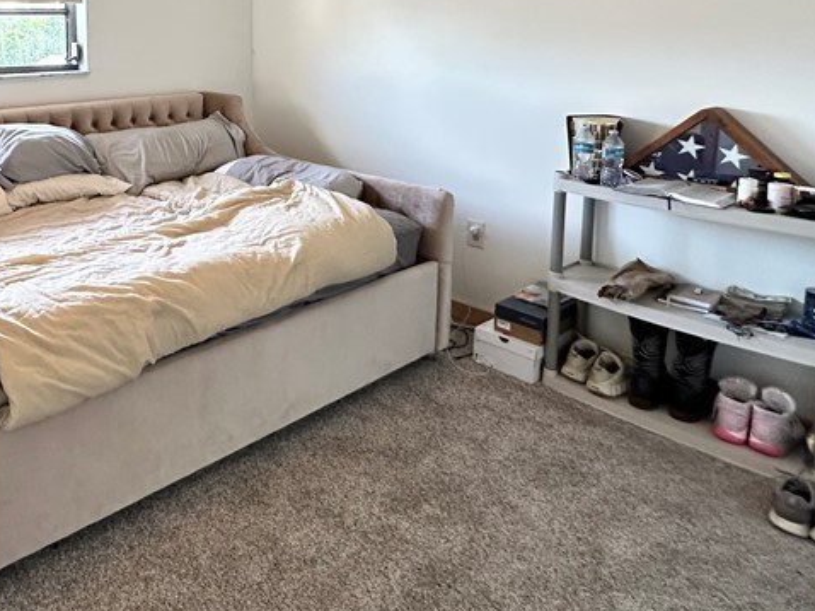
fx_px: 706
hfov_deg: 55.1
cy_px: 87
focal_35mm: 30
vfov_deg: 43.6
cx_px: 145
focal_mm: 2.22
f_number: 2.2
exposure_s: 1/60
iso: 320
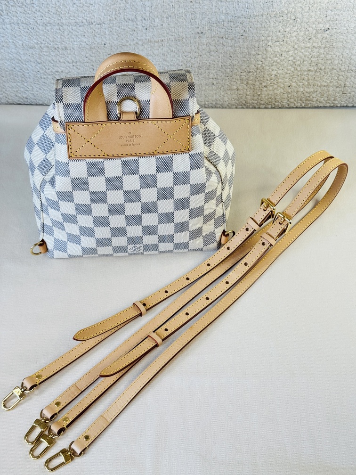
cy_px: 238
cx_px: 178
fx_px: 658
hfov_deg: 30.3
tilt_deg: -50.8
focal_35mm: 48
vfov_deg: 39.7
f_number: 1.78
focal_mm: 6.76
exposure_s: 1/100
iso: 80
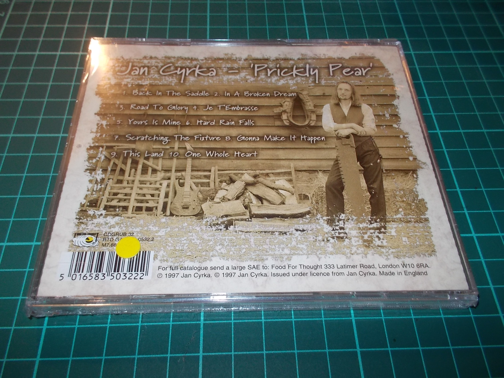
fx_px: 422
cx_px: 252
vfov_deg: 48.2
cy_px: 189
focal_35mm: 29
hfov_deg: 61.7
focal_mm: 4.1
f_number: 3.3
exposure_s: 1/30
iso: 200
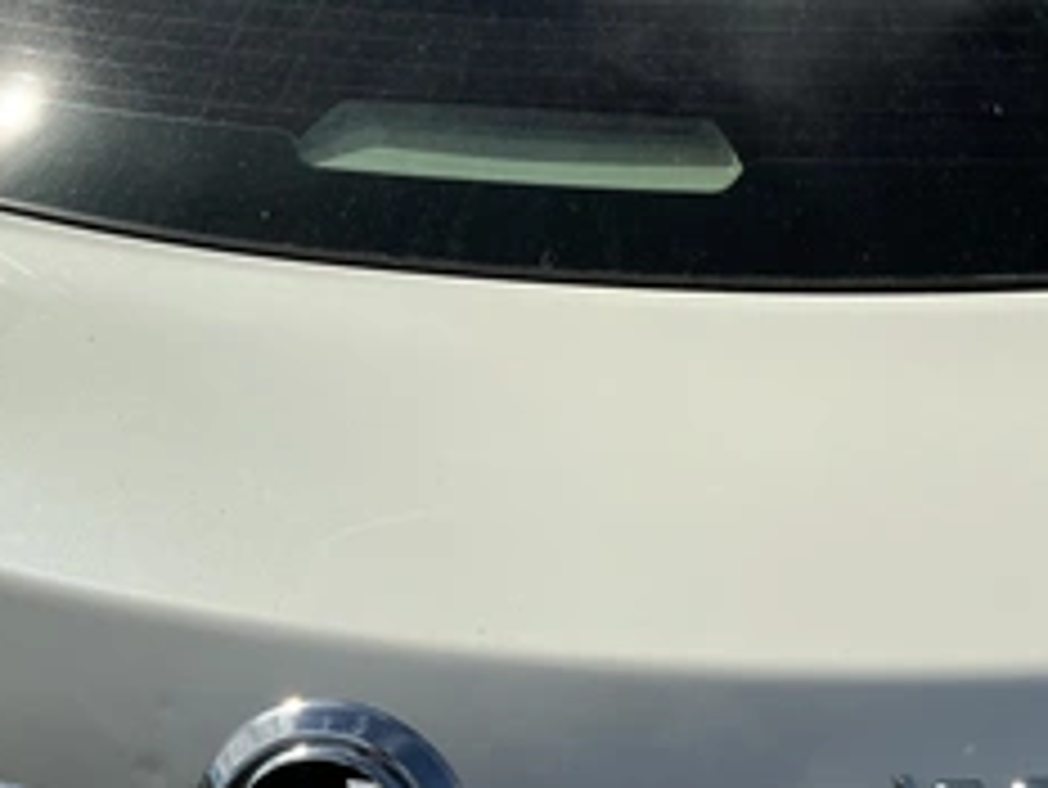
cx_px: 490
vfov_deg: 30.3
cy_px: 423
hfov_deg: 39.6
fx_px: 1454
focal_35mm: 48
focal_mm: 3
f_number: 1.8
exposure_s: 1/5814
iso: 25
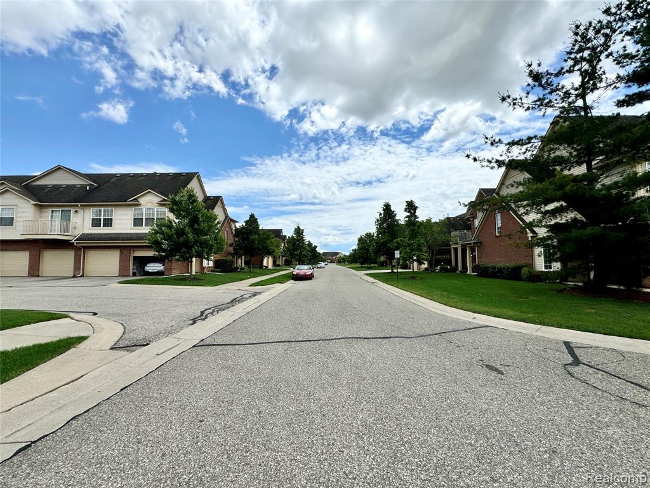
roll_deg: +0.1
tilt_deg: +3.1
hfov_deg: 102.1
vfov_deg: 85.7
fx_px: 263
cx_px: 325
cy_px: 244
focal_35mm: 14
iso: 50
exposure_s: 1/3717
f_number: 2.2
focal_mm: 2.22
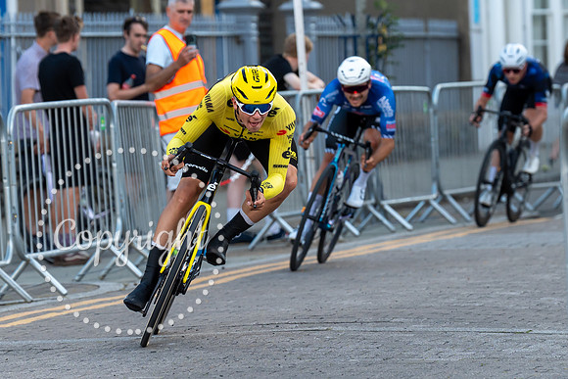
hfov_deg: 7.4
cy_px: 198
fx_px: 4398
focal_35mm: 279
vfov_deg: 4.9
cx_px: 278
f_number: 3.2
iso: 500
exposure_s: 1/800
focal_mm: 133
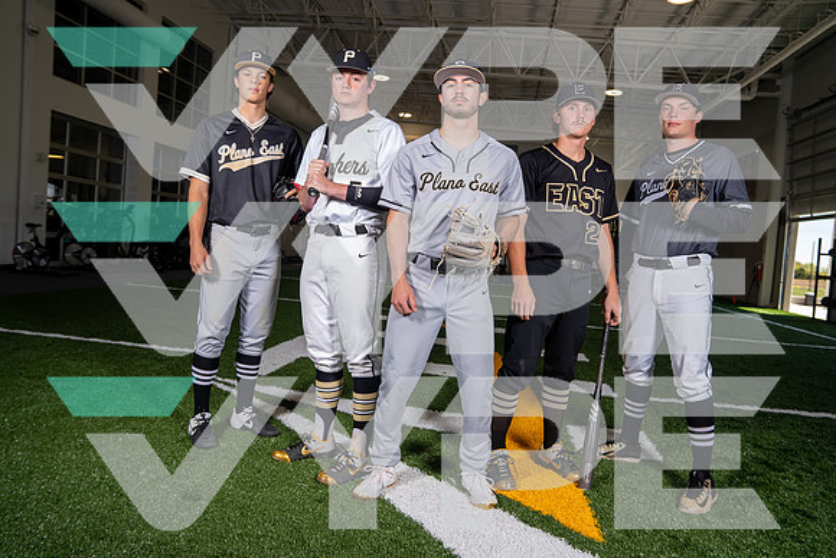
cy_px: 279
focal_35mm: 28
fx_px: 650
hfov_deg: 65.5
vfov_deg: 46.4
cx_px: 418
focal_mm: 28
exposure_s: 1/200
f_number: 5.6
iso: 200
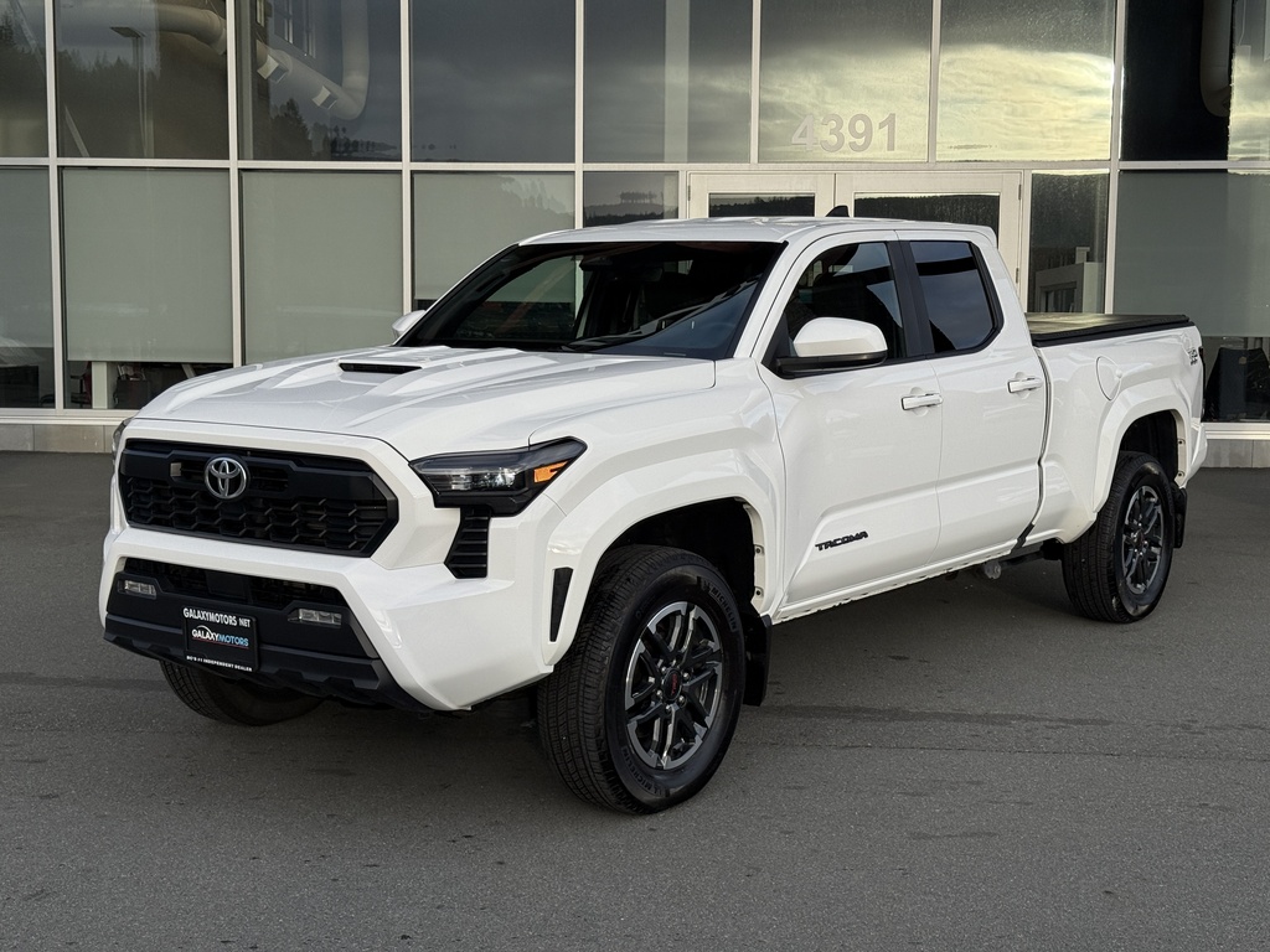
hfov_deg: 39.7
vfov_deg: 30.3
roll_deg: -1.4
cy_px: 476
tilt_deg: -4.1
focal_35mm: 48
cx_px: 635
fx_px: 1761
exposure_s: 1/1513
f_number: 1.78
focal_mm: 6.76
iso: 64
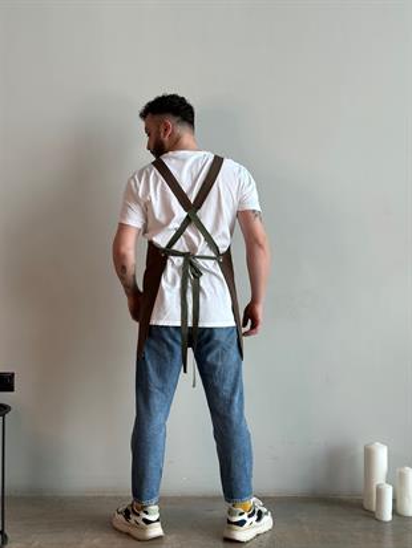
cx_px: 206
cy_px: 274
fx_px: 761
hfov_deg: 30.3
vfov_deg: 39.6
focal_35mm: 48
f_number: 1.78
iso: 64
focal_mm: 6.86
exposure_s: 1/100
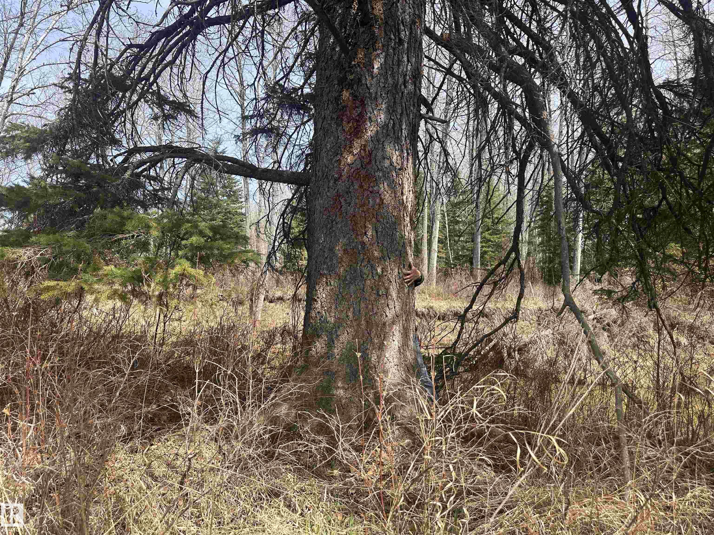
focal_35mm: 24
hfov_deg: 71.6
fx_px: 495
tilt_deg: +0.6
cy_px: 268
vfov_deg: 56.8
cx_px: 357
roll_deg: -0.7
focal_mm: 6.86
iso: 80
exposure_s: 1/1562
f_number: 1.78
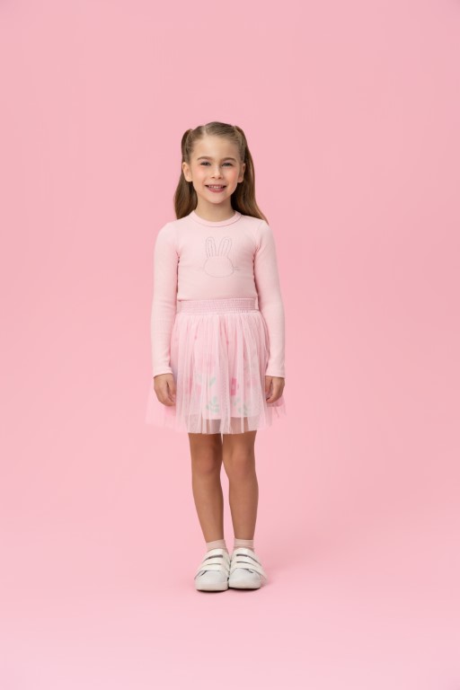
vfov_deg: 28.1
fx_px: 1380
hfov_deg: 18.9
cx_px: 230
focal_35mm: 72
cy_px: 345
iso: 100
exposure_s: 1/125
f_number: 6.3
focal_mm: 72
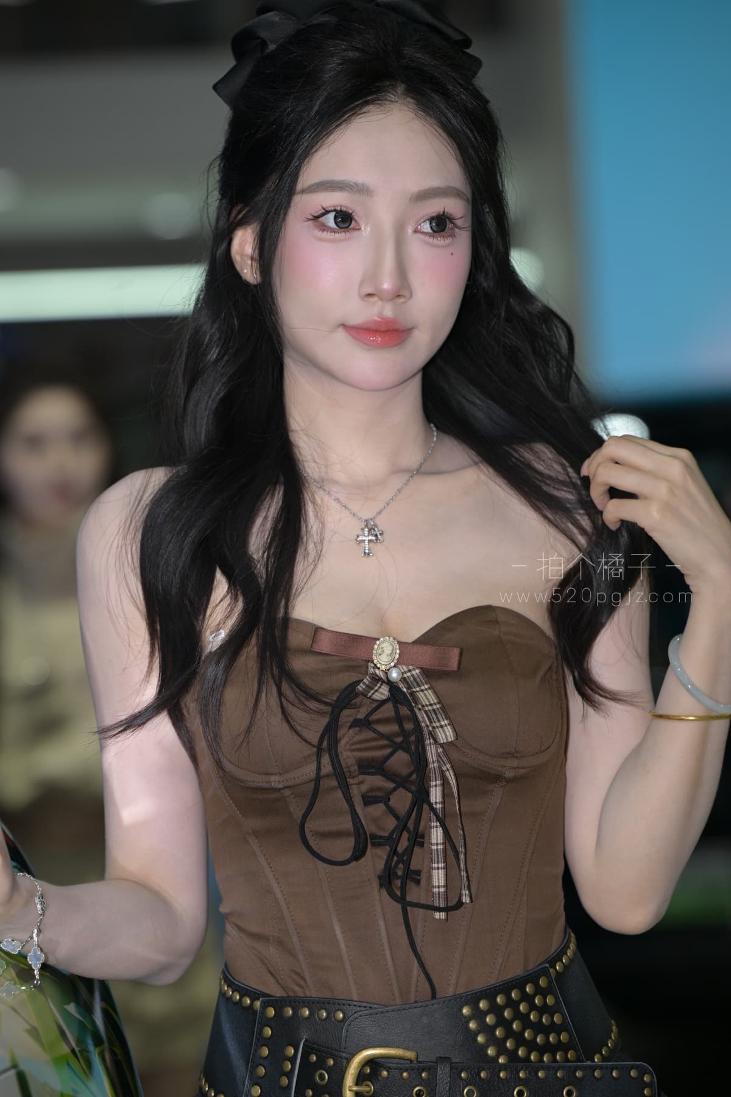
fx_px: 5787
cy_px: 548
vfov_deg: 10.8
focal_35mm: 190
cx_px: 366
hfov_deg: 7.2
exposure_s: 1/200
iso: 250
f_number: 5
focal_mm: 190
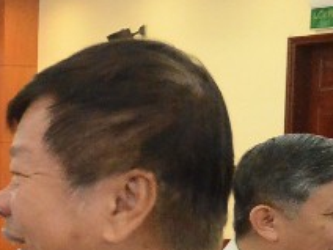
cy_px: 278
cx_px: -393
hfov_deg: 11.3
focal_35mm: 153
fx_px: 1472
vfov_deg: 9.6
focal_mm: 22
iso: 5000
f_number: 5.6
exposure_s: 1/160
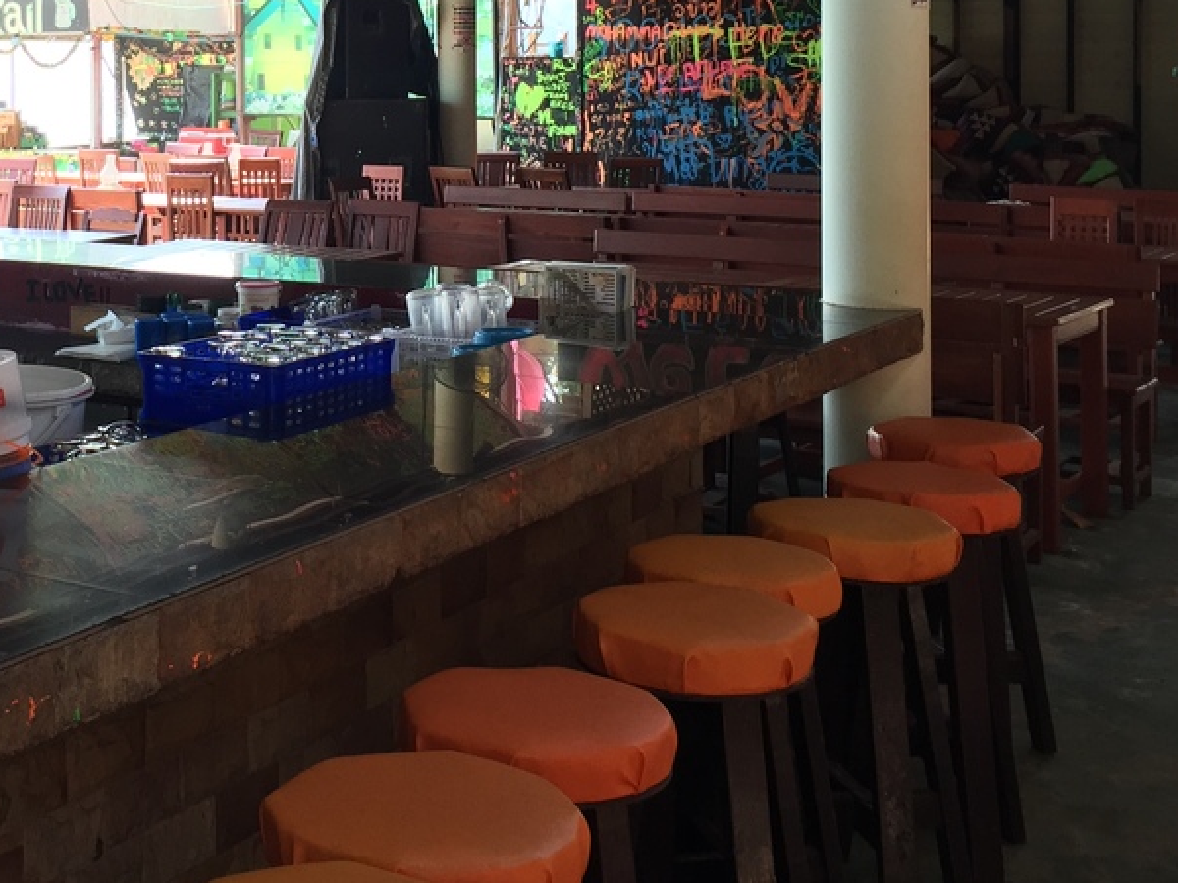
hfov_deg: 32.2
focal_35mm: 58
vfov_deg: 24.3
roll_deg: -1.5
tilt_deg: +0.9
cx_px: 210
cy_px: 29
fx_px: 1974
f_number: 2.2
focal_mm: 4.15
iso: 40
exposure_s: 1/120
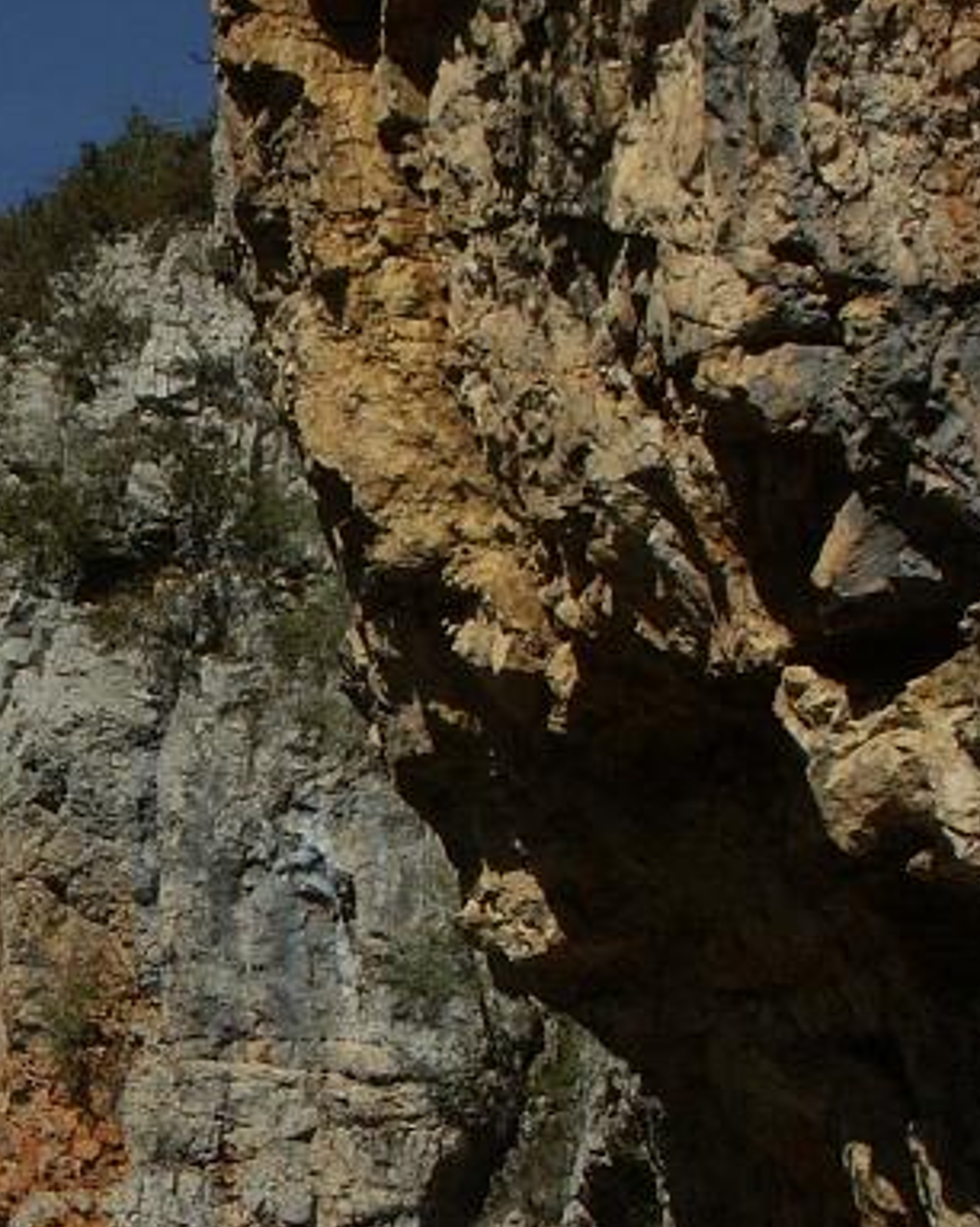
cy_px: 1089
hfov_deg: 14.1
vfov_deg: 17.7
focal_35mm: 107
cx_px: -74
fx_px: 3882
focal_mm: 10.5
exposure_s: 1/500
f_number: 9
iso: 64
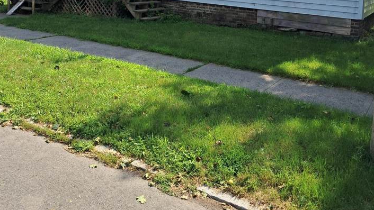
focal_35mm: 40
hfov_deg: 50.5
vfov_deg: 27.7
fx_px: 397
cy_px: -7
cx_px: 186
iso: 50
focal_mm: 4
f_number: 1.8
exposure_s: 1/382
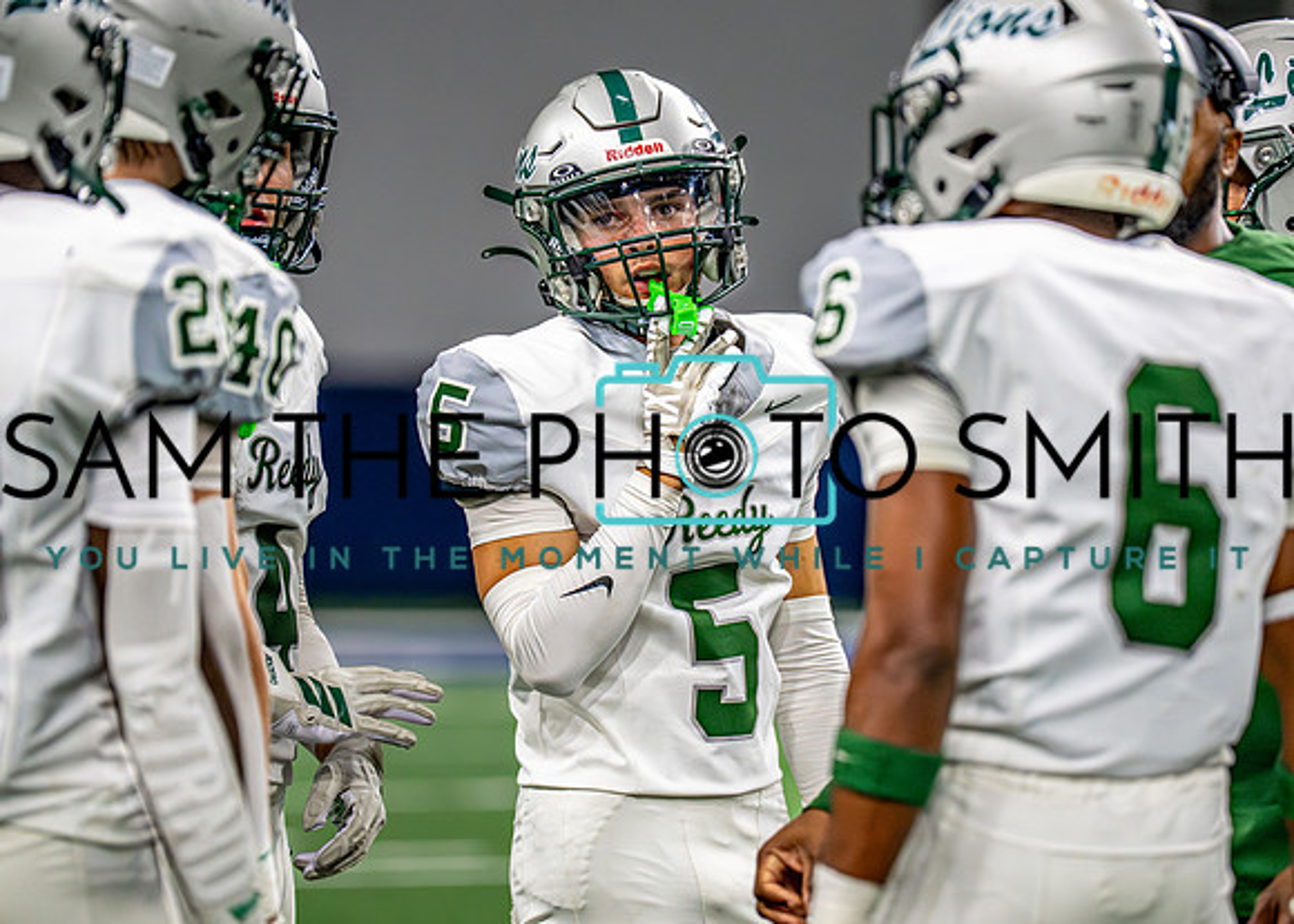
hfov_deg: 7.5
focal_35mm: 269
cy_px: 395
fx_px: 9882
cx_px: 660
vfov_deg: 5.4
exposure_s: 1/2000
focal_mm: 200
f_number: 2.8
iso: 5000
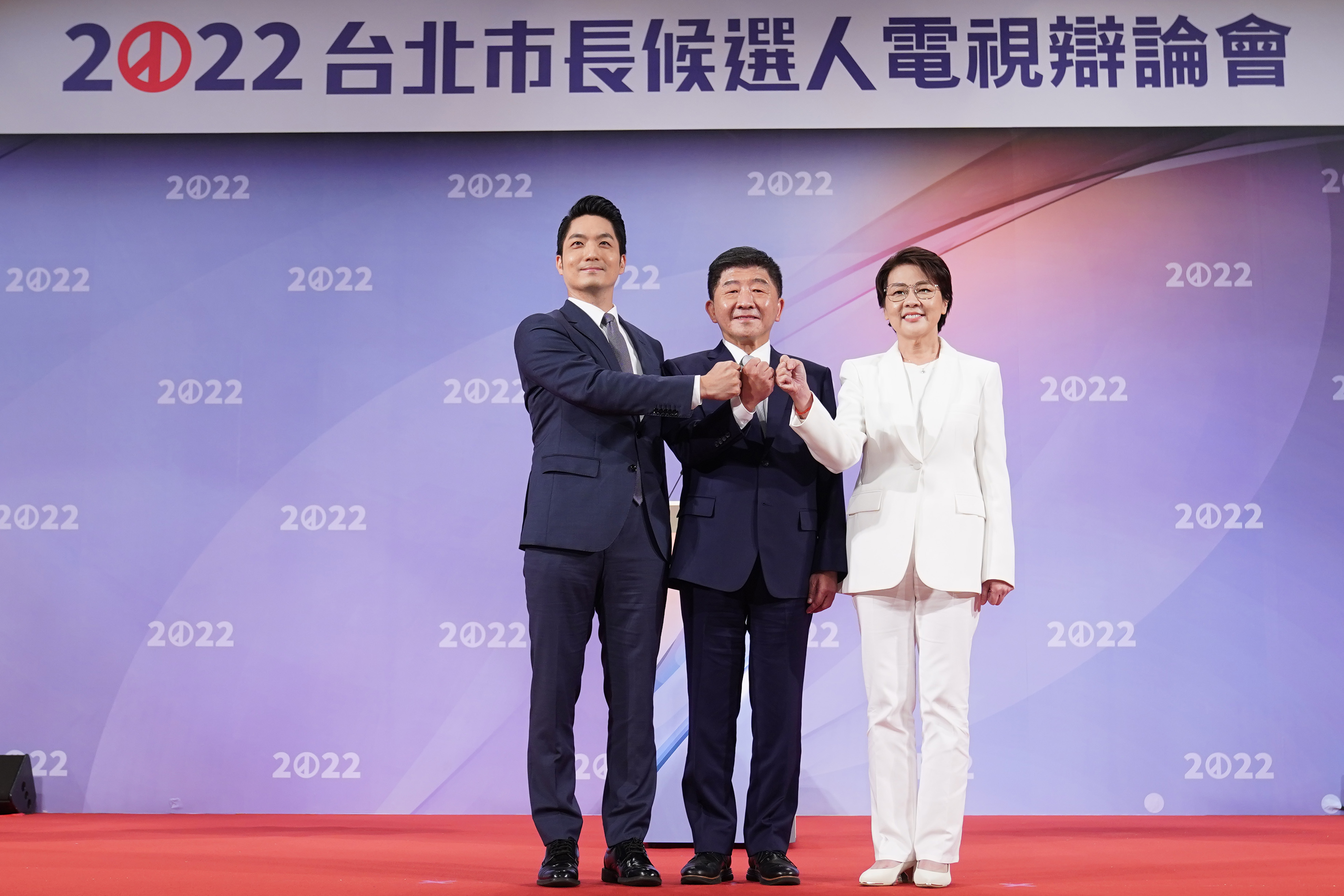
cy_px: 448
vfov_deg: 28.1
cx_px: 672
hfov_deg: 41.1
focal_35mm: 48
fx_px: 1792
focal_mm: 32
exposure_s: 1/160
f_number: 4
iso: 800
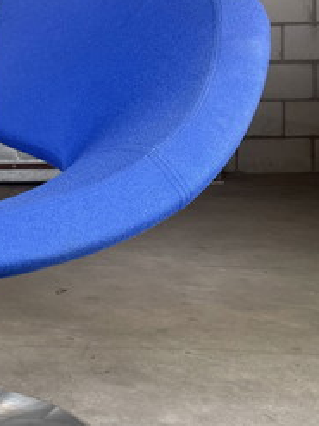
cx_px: -78
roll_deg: +1.2
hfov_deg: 19.1
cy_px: 84
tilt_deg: -1.0
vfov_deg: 26.5
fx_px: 885
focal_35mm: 72
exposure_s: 1/100
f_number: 1.6
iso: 64
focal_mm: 4.2
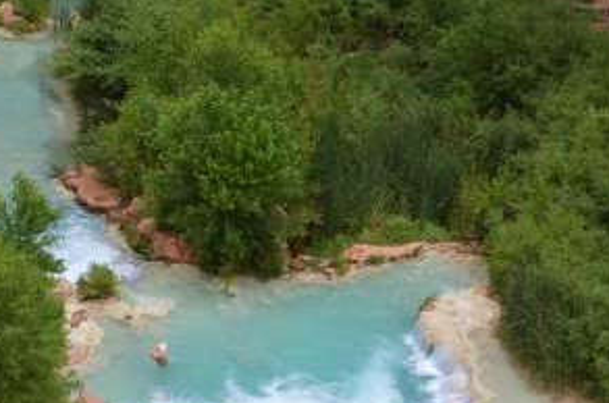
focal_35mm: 123
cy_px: 177
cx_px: 191
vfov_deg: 11.1
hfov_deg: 16.6
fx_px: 2076
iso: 100
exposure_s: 1/160
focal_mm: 48
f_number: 5.3
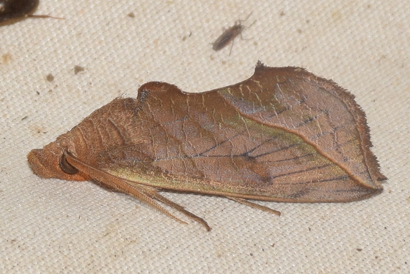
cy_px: 137
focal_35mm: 210
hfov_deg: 9.8
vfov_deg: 6.6
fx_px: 2394
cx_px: 205
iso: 100
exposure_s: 1/160
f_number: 13
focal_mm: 140
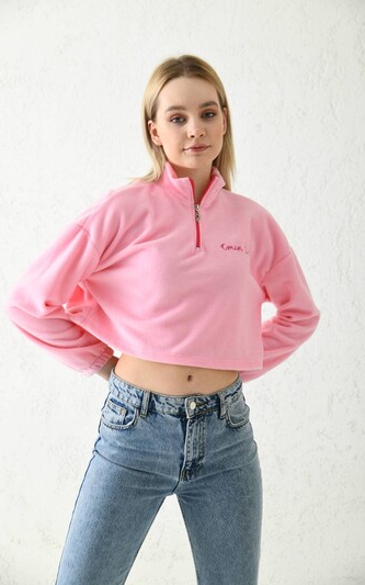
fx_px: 987
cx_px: 183
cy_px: 291
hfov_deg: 21.0
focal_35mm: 62
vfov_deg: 33.0
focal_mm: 60
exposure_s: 1/160
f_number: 5.6
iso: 100
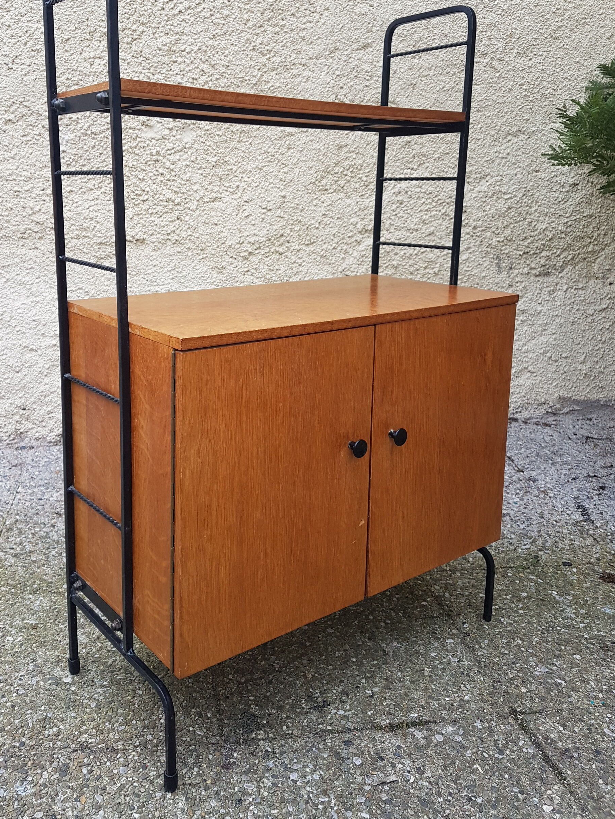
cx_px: 266
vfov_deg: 58.0
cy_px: 334
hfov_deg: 45.3
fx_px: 734
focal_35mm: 31
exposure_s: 1/522
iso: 40
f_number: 1.7
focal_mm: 4.2
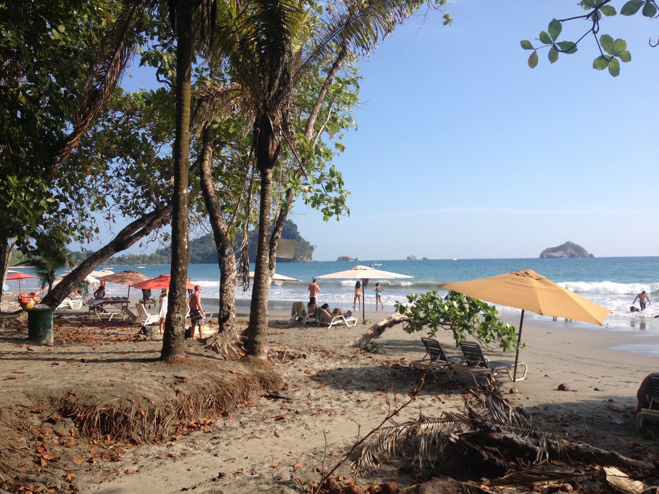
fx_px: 666
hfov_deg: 52.6
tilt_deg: -2.6
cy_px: 247
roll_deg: +1.4
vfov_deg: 40.7
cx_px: 330
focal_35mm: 35
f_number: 2.4
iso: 50
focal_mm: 4.28
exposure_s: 1/1623
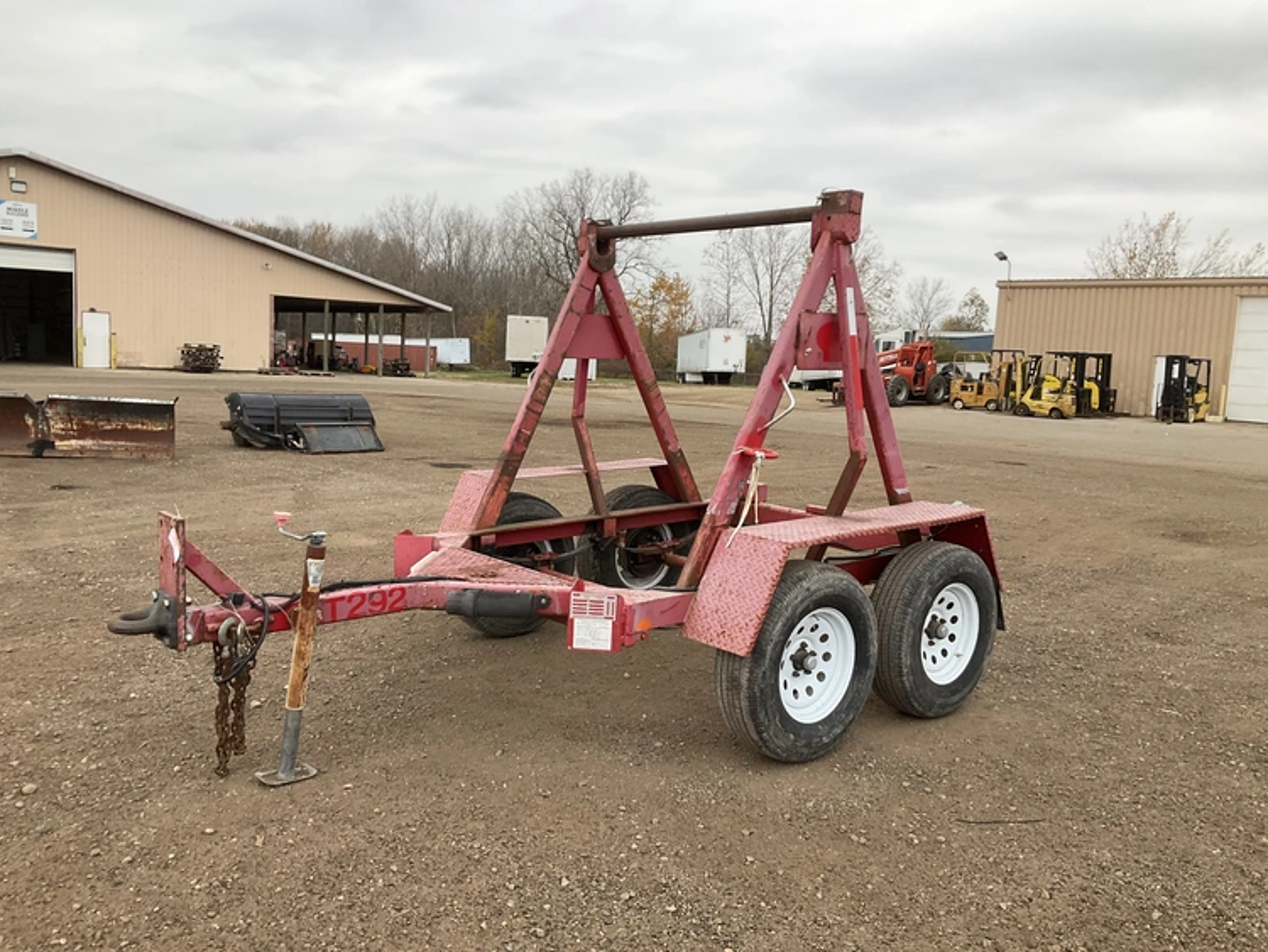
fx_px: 1063
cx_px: 634
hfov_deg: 61.6
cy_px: 476
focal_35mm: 29
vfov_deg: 48.3
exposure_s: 1/163
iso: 20
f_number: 1.8
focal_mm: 3
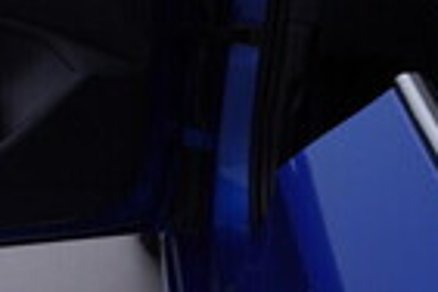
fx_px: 1703
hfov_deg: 13.4
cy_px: -203
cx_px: -314
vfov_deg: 9.4
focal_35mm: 140
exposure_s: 1/100
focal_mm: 24
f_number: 4.5
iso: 125
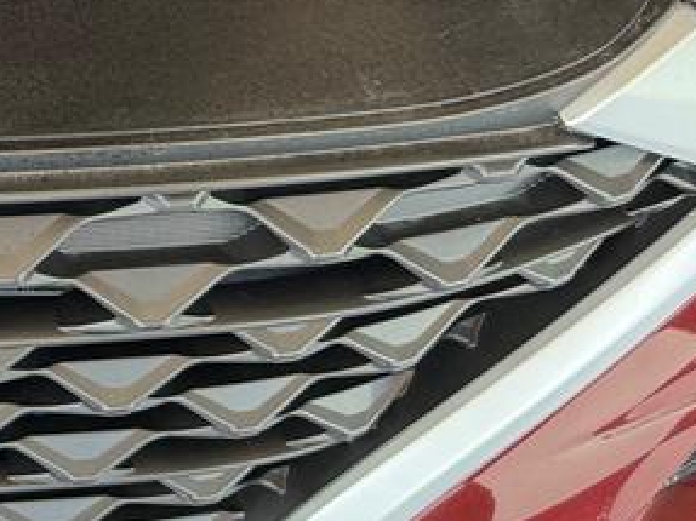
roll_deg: -1.1
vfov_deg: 13.2
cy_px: -211
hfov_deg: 15.5
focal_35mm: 107
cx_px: -606
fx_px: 2150
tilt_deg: -41.8
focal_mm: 6.76
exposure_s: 1/60
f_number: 1.78
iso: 125
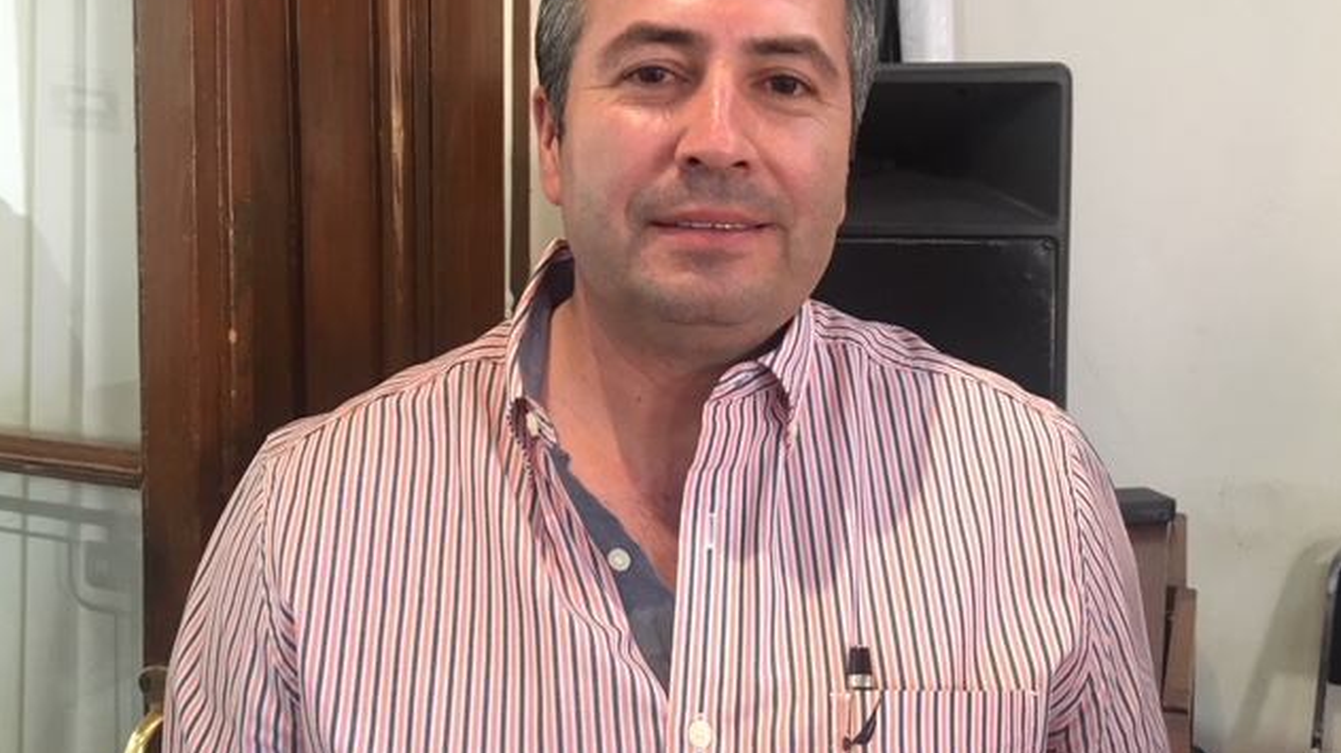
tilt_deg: -2.4
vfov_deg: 36.4
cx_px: 675
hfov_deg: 61.0
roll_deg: -0.5
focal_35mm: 32
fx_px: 1137
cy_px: 272
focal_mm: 4.15
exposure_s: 1/15
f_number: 2.2
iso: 250
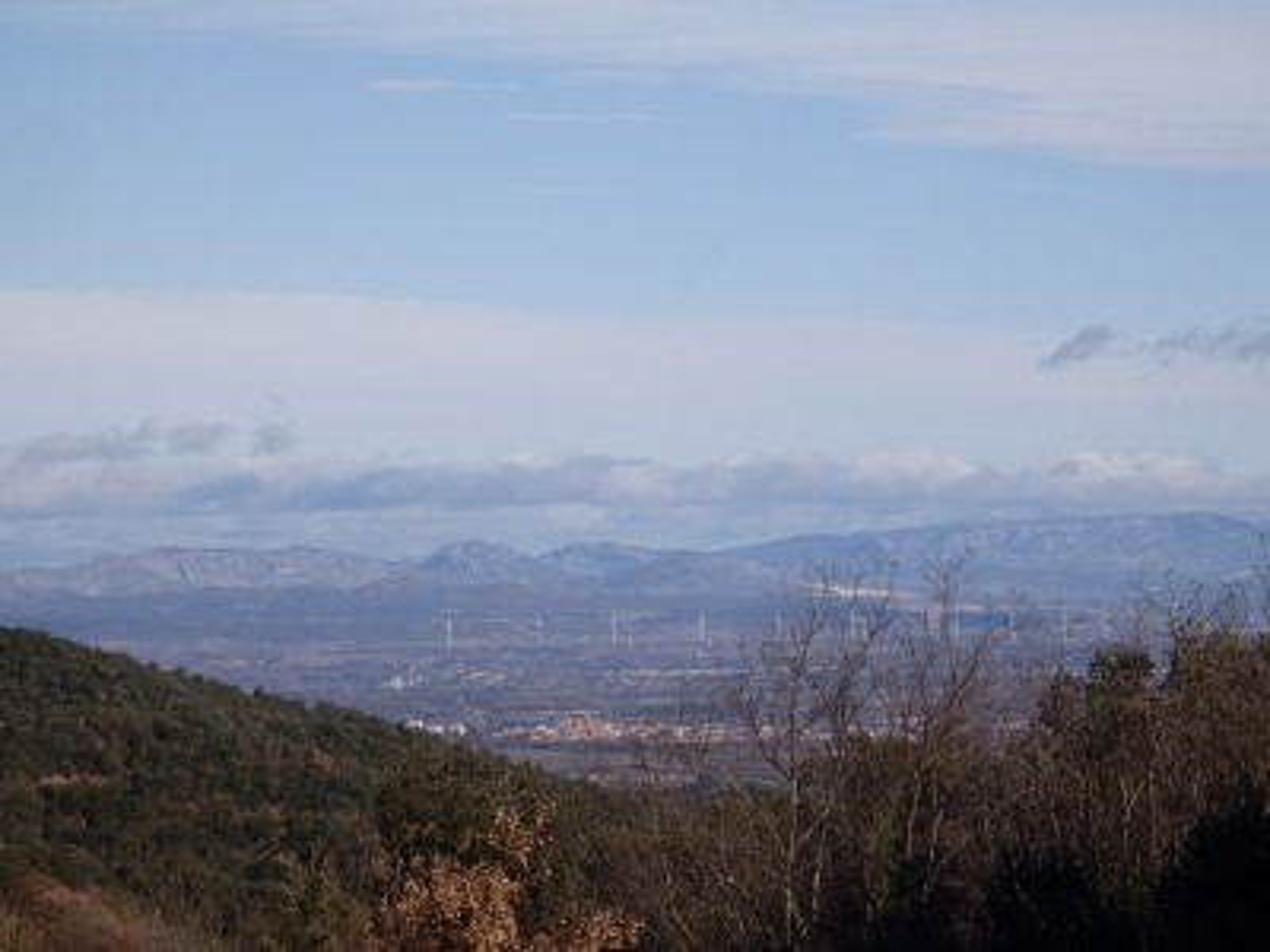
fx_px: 5650
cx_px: 635
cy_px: 476
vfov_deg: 9.6
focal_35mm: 154
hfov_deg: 12.8
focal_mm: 27.5
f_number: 5.5
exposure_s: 1/640
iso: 100
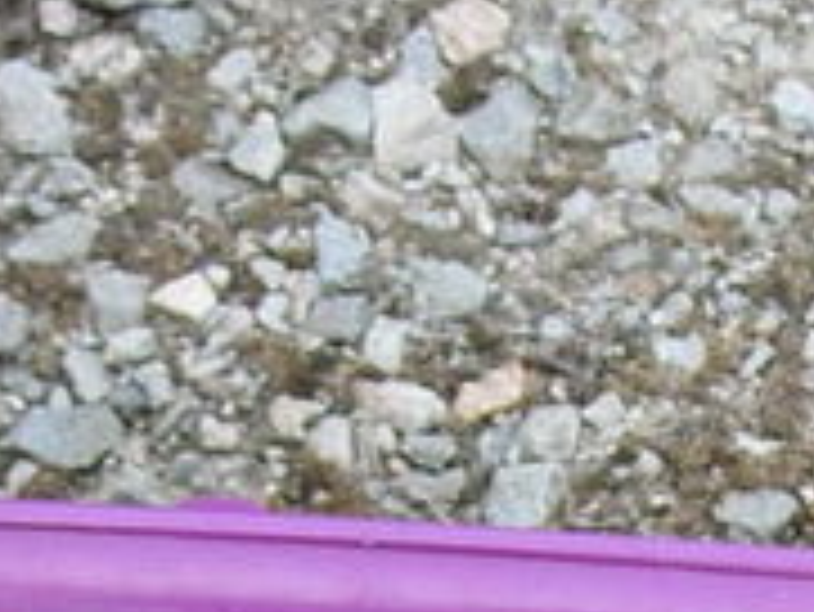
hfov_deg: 9.3
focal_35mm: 210
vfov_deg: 6.6
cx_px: 1057
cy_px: 1611
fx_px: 4941
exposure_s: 1/203
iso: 79
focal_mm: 7.8
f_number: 2.8
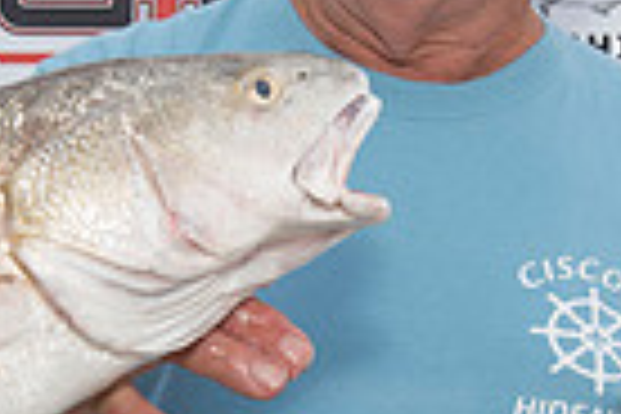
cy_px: 286
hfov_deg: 17.3
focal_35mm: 118
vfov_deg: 11.6
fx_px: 2035
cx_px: 315
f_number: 9
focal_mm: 28
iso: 250
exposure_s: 1/250
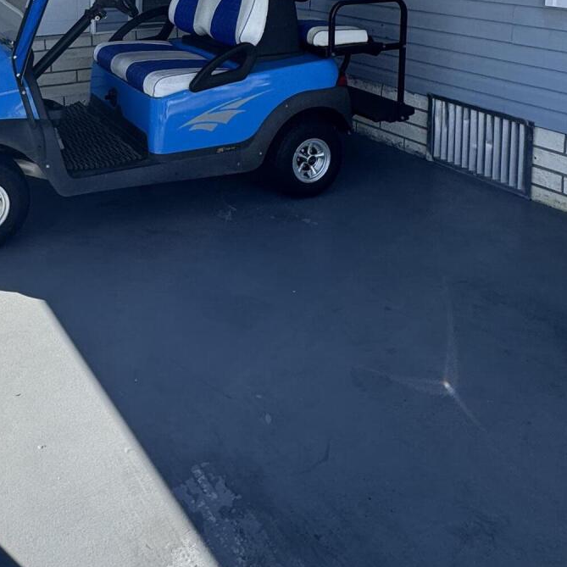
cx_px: 140
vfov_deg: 39.5
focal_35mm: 37
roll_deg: +0.7
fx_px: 686
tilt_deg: -5.6
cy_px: -2
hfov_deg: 43.4
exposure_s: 1/451
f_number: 2.2
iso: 40
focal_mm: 2.22
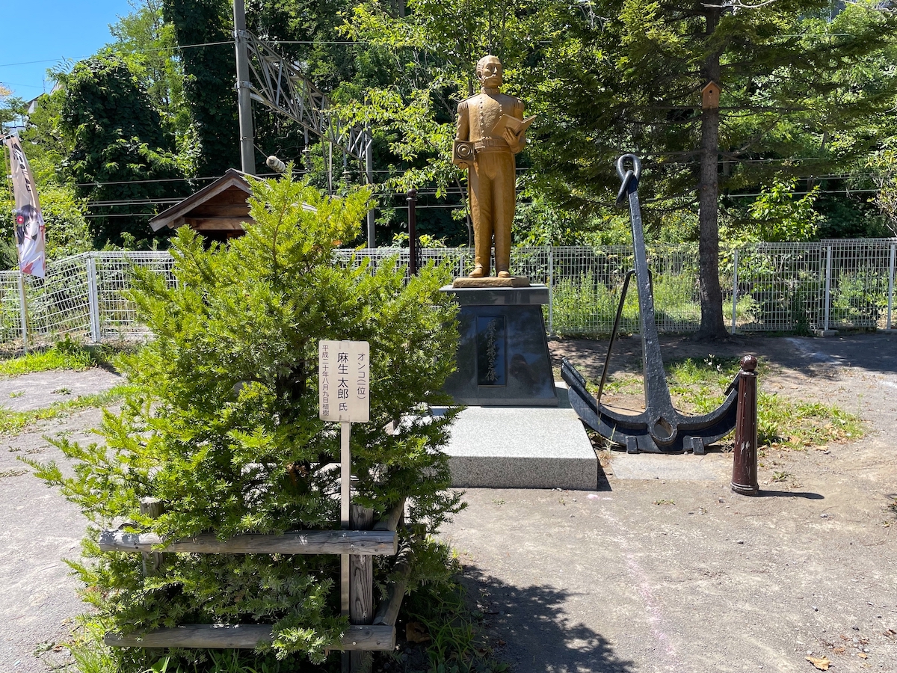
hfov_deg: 67.3
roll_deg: +0.9
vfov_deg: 53.1
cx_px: 448
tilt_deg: -7.4
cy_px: 336
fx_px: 674
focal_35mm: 26
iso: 32
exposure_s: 1/1916
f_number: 1.6
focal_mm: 4.2
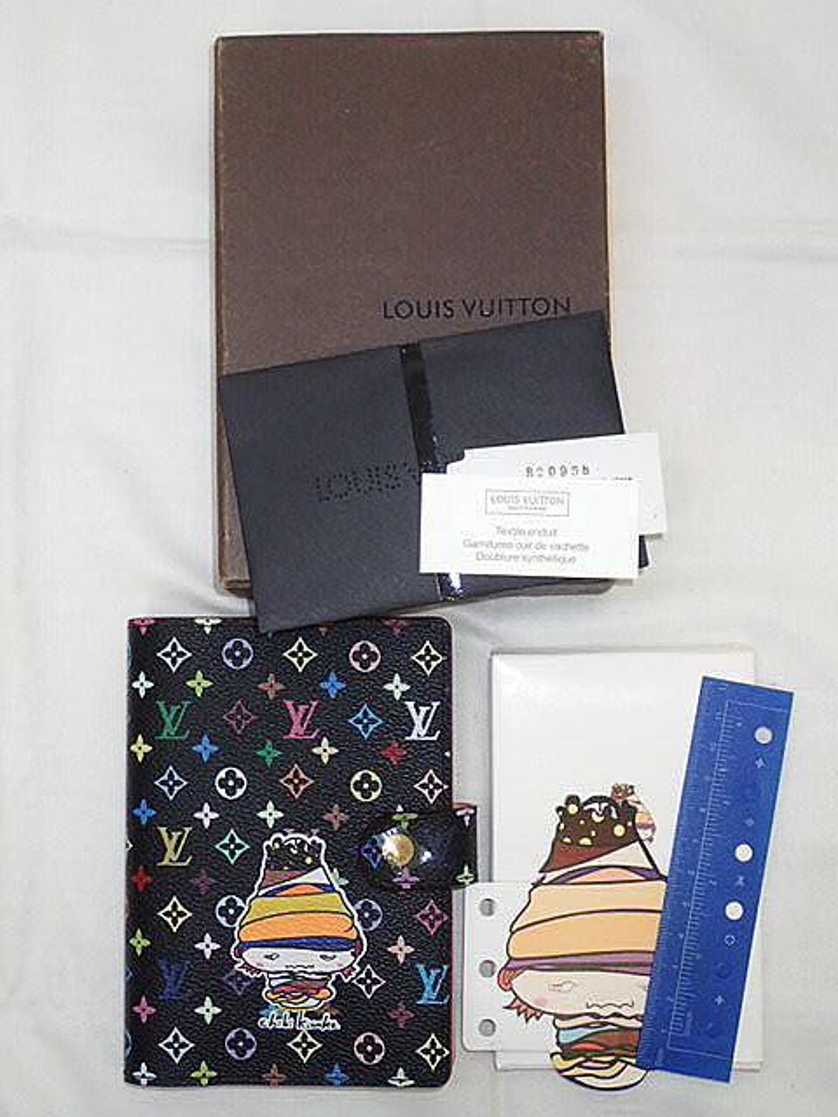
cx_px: 419
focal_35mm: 57
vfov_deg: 33.8
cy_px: 558
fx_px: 1840
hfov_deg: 25.7
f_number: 3.5
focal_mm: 10.29
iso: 200
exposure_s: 1/50
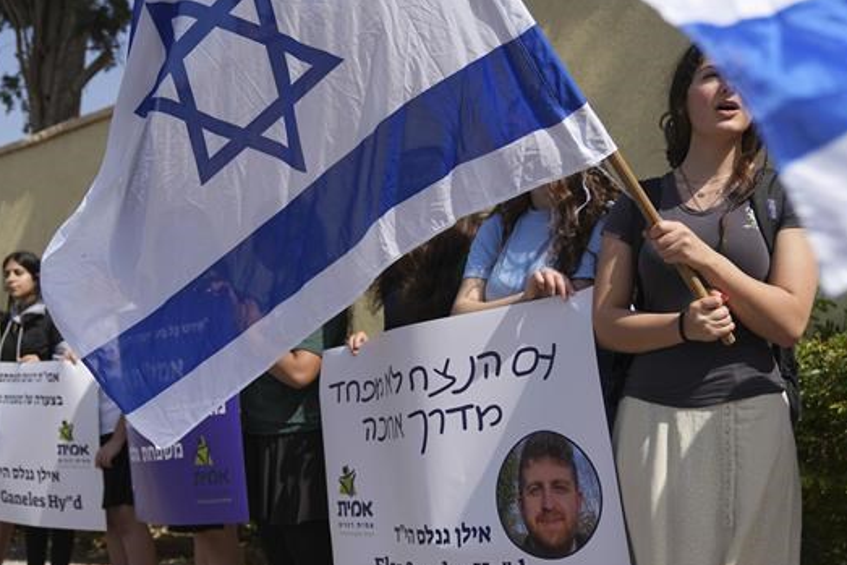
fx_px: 965
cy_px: 344
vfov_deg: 32.5
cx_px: 387
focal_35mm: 41
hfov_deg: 47.3
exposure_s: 1/2500
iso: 100
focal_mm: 33
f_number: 2.8
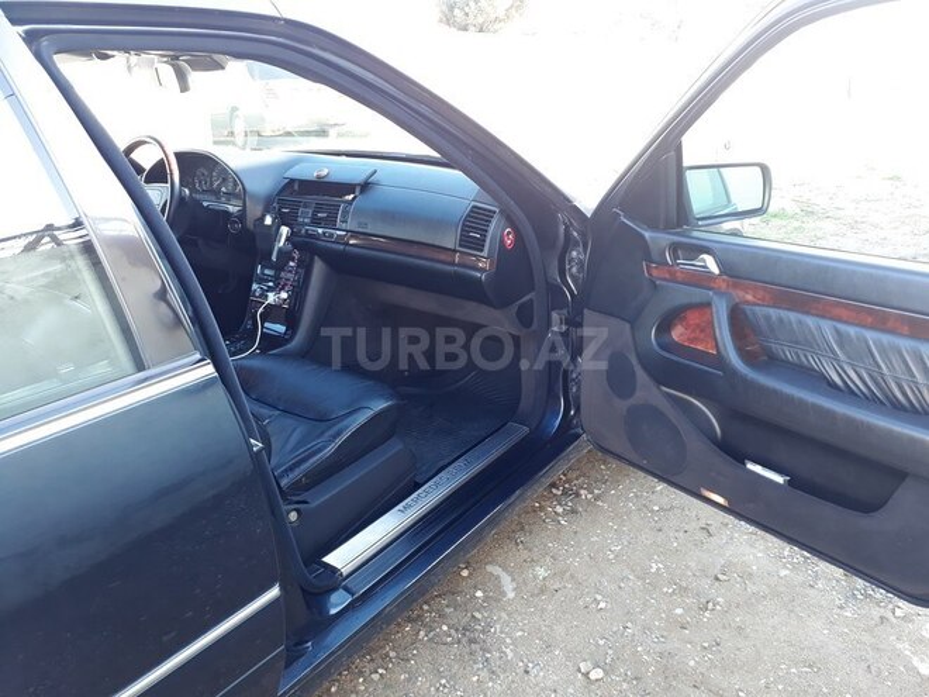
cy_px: 348
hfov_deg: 65.3
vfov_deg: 51.4
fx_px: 725
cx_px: 464
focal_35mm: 27
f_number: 1.9
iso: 50
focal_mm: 3.6
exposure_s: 1/33
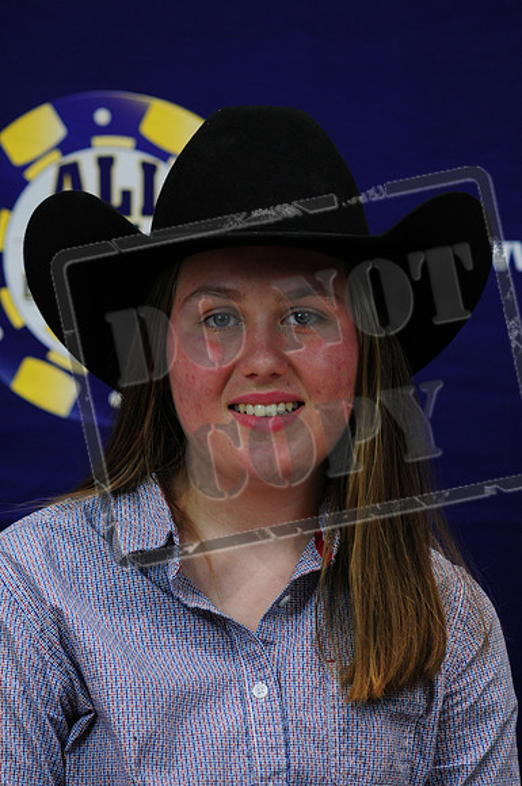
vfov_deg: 14.4
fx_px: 3108
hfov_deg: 9.6
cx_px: 261
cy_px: 393
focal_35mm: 142
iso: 640
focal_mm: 95
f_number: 4.2
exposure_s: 1/125
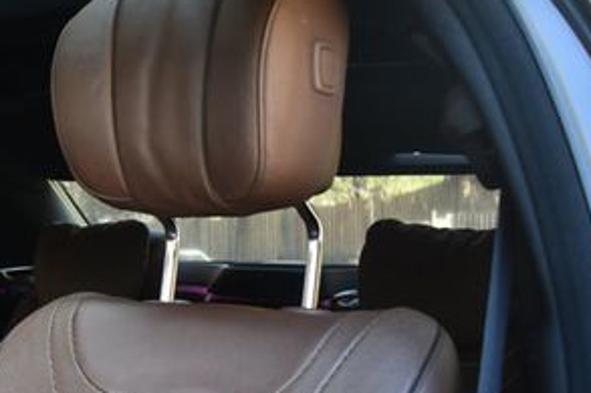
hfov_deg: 30.7
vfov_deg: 22.5
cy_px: 337
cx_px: -40
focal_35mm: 59
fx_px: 968
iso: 800
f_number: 3.5
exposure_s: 1/200
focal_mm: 18
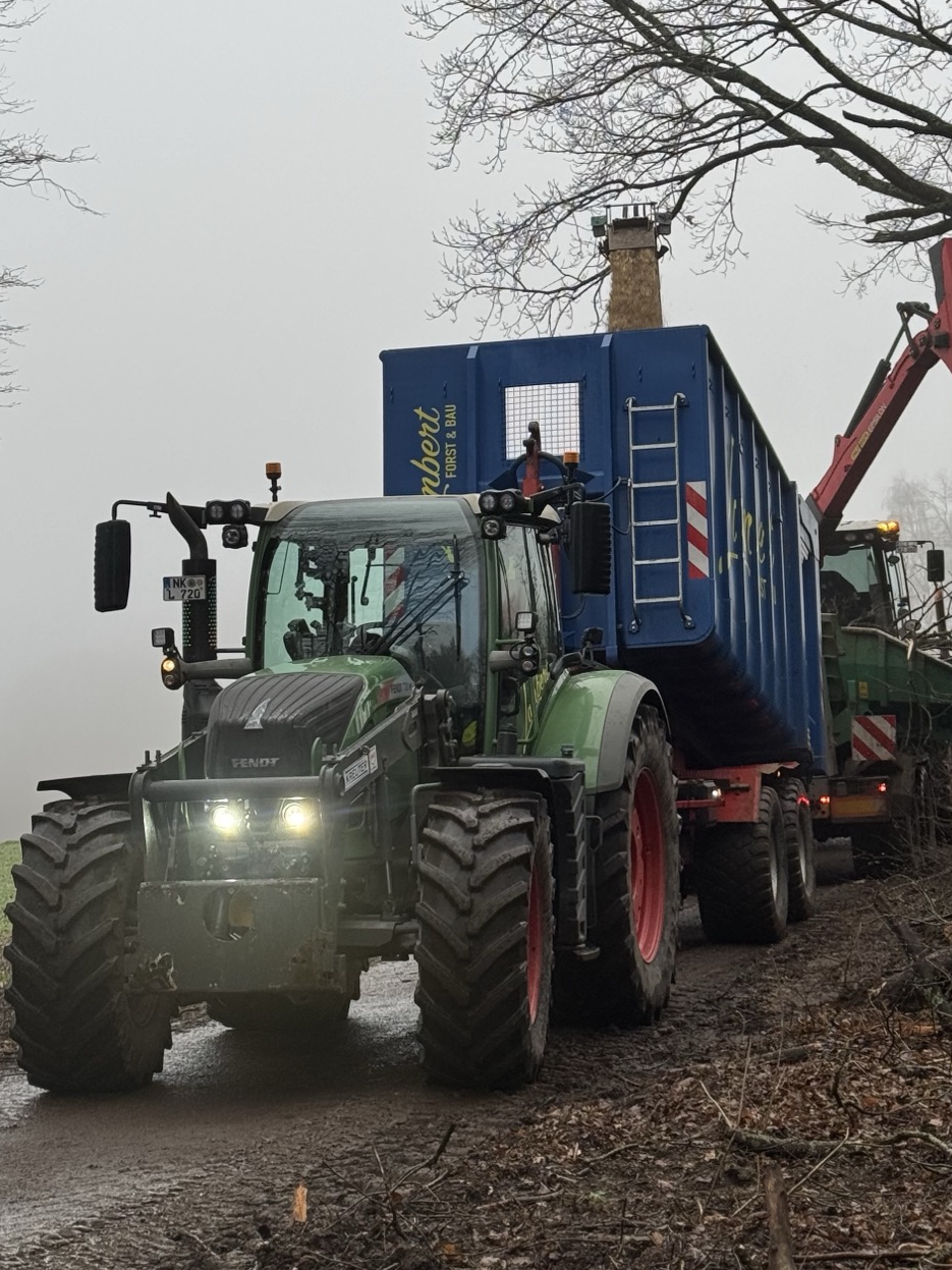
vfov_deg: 25.3
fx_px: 2824
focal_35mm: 77
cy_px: 528
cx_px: 652
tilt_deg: +2.3
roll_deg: +4.4
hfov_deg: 19.1
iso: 50
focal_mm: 6.76
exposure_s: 1/169
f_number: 1.78
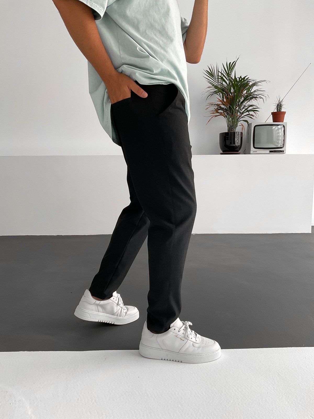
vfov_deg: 61.7
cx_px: 157
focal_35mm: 29
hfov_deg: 48.2
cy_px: 210
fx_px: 351
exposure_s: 1/120
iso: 32
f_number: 1.8
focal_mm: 3
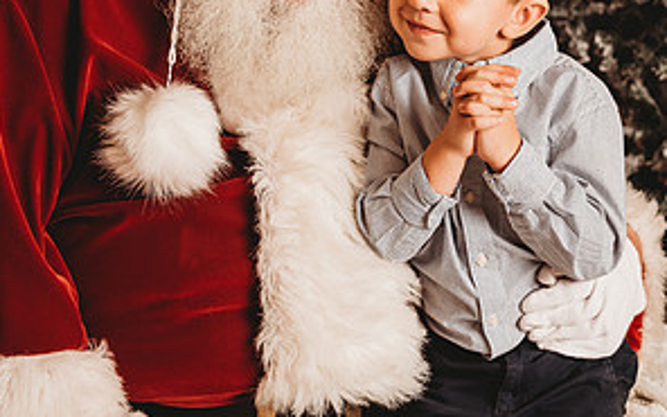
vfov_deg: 14.5
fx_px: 1636
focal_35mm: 90
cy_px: 97
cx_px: 331
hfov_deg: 23.0
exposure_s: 1/160
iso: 100
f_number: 4
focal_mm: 58
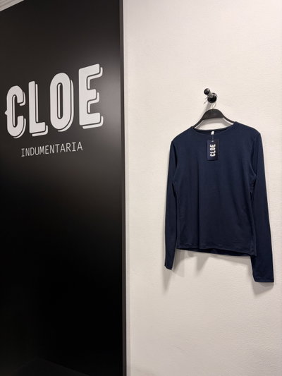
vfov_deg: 67.3
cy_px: 188
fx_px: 282
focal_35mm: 26
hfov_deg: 53.1
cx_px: 141
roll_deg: +0.5
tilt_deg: +1.4
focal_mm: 5.96
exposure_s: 1/50
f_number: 1.6
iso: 100
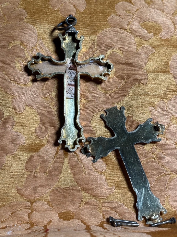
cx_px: 88
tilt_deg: -32.2
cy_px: 118
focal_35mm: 48
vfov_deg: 39.7
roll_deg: -4.3
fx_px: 327
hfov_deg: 30.3
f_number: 1.78
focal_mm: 6.76
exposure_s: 1/148
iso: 50
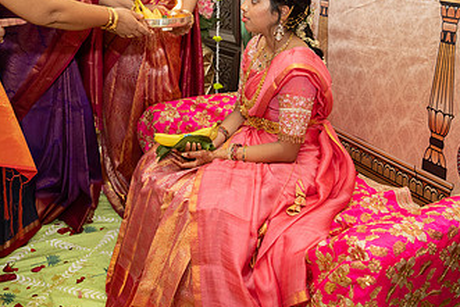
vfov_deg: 30.4
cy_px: 59
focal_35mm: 43
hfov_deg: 45.3
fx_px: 550
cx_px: 197
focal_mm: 24
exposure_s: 1/160
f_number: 3.5
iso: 800
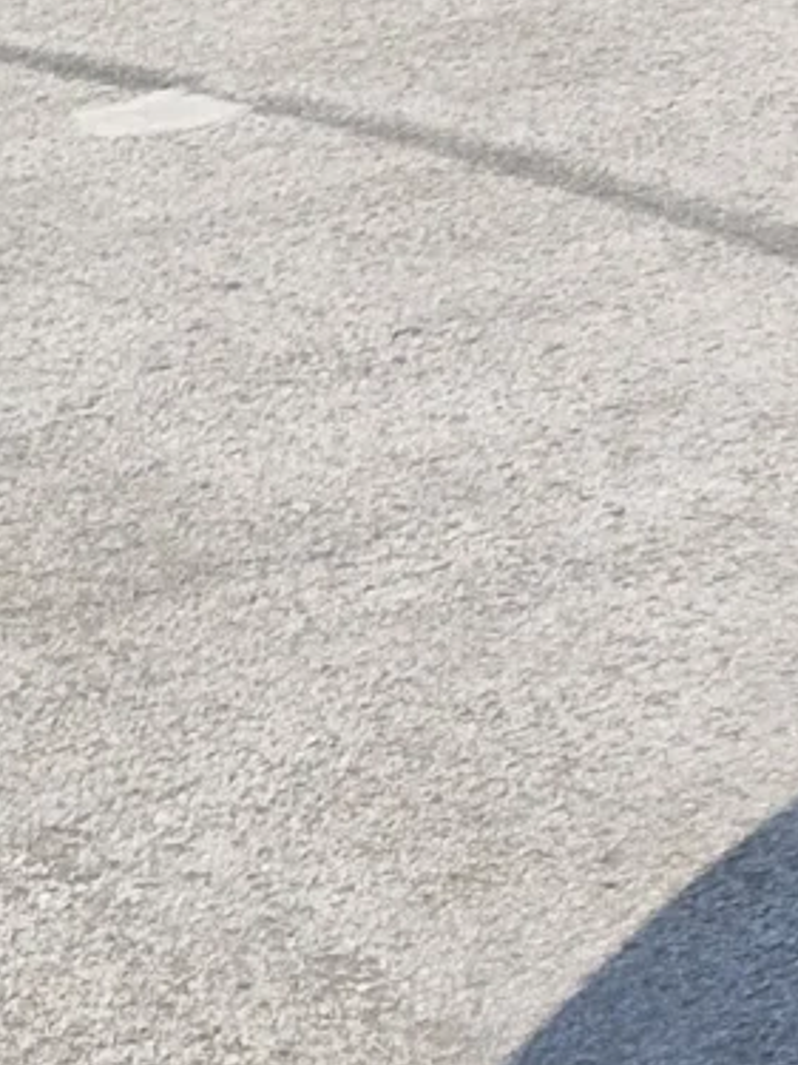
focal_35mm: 157
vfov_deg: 12.4
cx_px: 2314
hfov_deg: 8.2
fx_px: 4828
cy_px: 1091
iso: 50
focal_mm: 5.4
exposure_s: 1/1148
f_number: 1.8
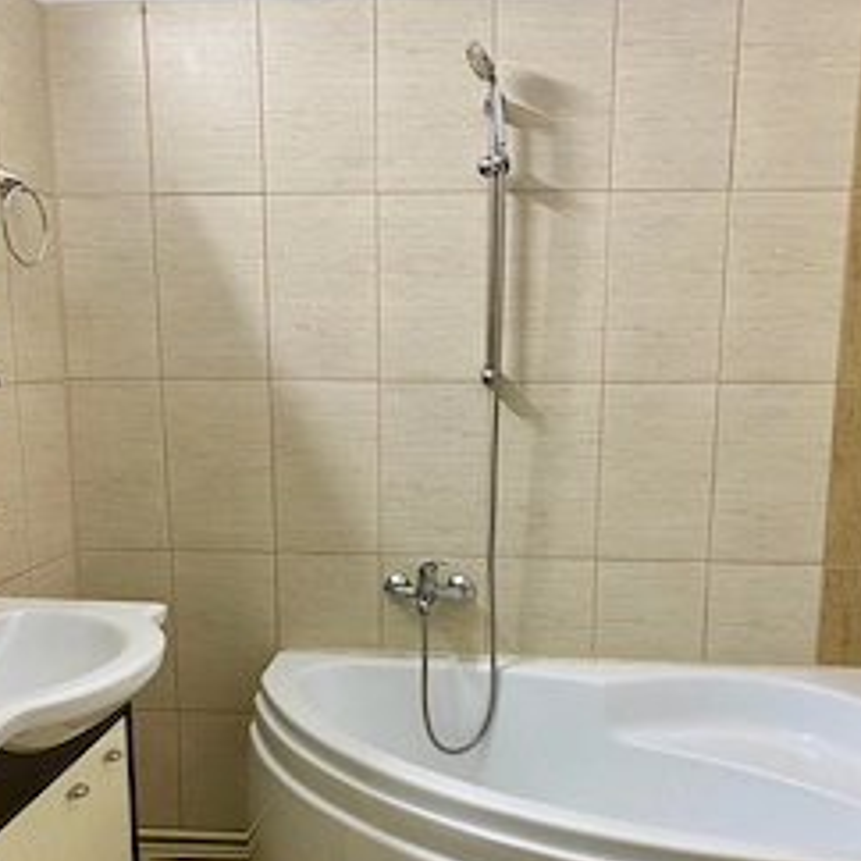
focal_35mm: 38
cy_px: 587
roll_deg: -0.3
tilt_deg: -12.6
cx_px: 427
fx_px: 1069
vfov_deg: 43.1
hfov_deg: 43.9
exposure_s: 1/50
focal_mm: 4.25
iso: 100
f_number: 1.8
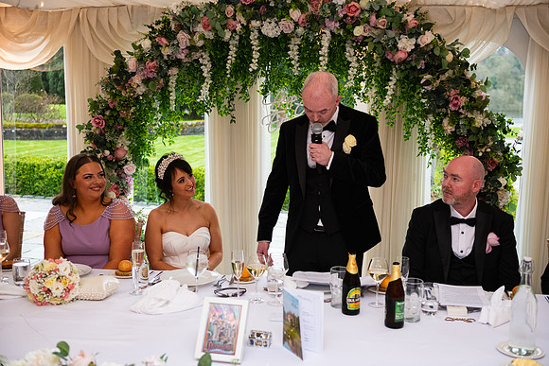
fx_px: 686
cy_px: 183
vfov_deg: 29.9
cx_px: 274
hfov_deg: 43.6
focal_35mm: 45
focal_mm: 45
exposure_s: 1/160
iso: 1000
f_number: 3.5
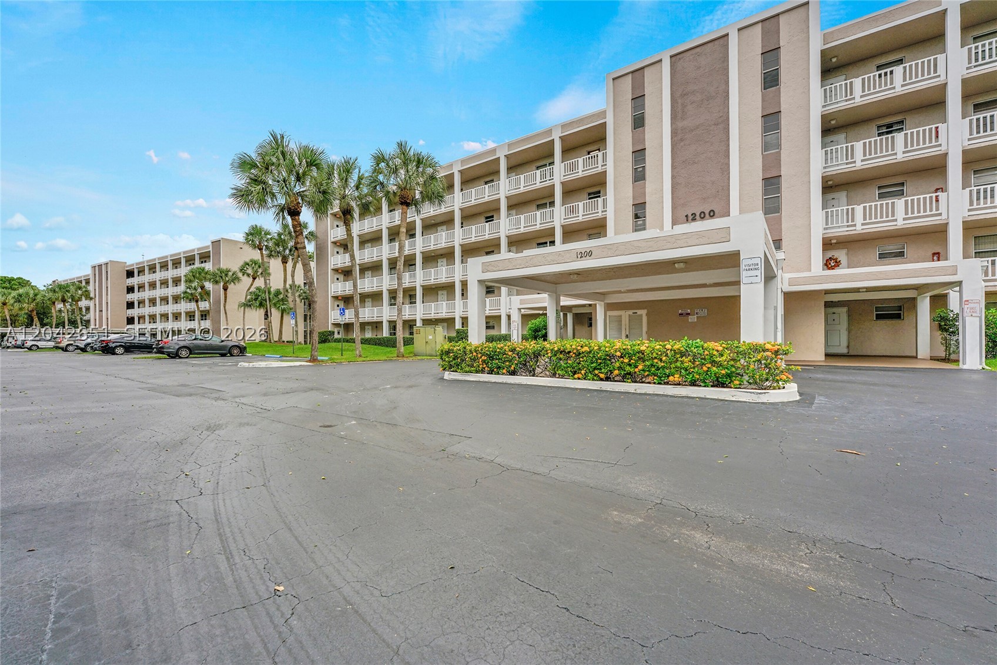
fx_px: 388
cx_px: 498
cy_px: 332
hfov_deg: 104.2
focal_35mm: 14
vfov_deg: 81.2
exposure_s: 1/160
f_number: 8
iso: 400
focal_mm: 14
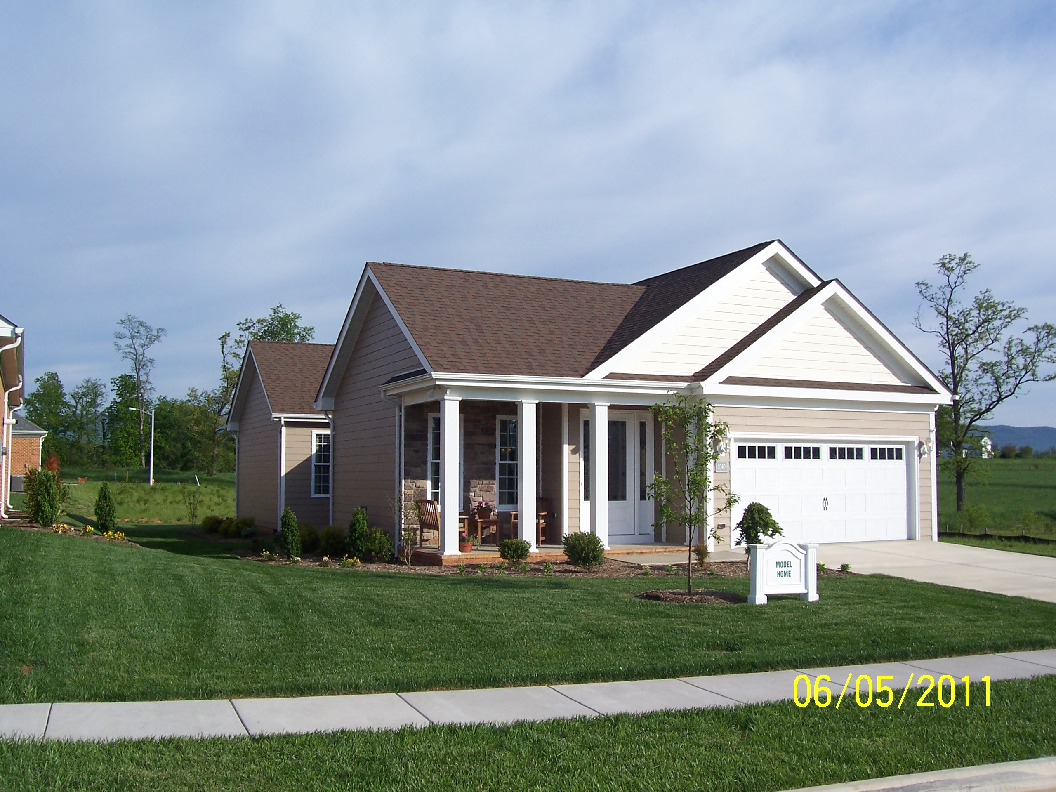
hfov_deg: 54.0
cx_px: 528
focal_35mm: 34
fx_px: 1037
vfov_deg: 41.8
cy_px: 396
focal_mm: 5.6
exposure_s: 1/500
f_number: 5.6
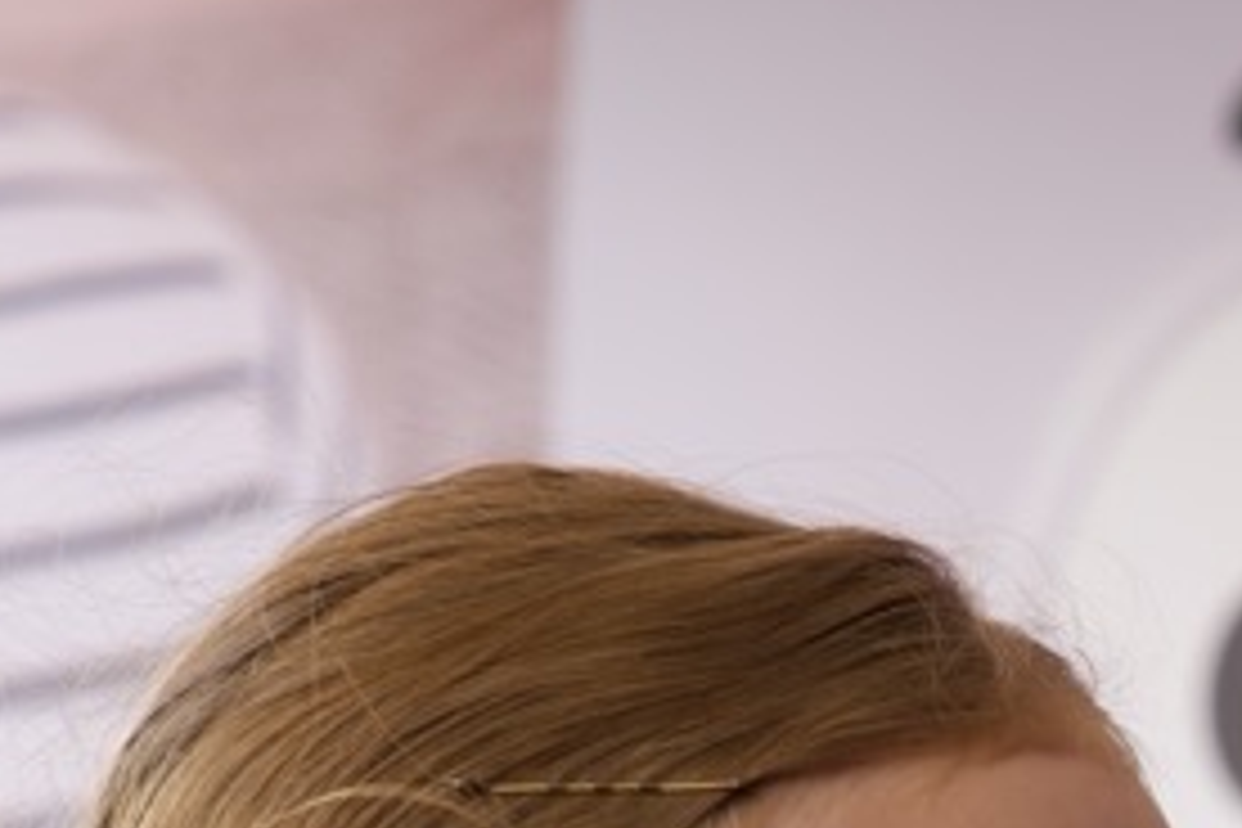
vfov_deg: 4.2
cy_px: 1672
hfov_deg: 6.3
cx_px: 1930
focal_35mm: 325
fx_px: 11212
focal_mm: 70
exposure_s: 1/100
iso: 100
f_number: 5
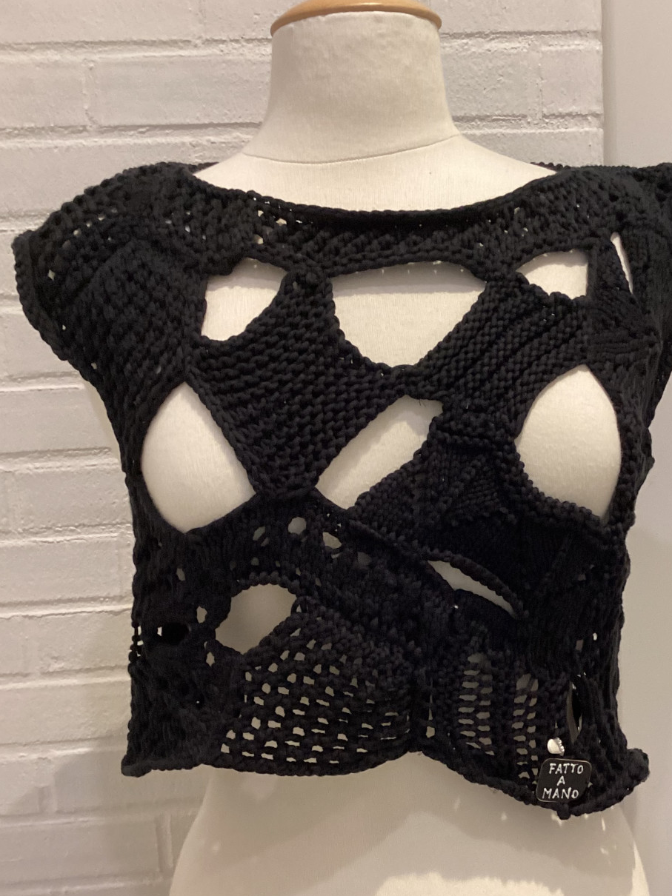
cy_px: 538
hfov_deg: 34.9
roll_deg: +3.1
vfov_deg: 45.5
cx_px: 426
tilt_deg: -10.7
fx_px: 1062
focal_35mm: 41
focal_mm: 3.3
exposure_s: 1/50
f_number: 2.4
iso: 250
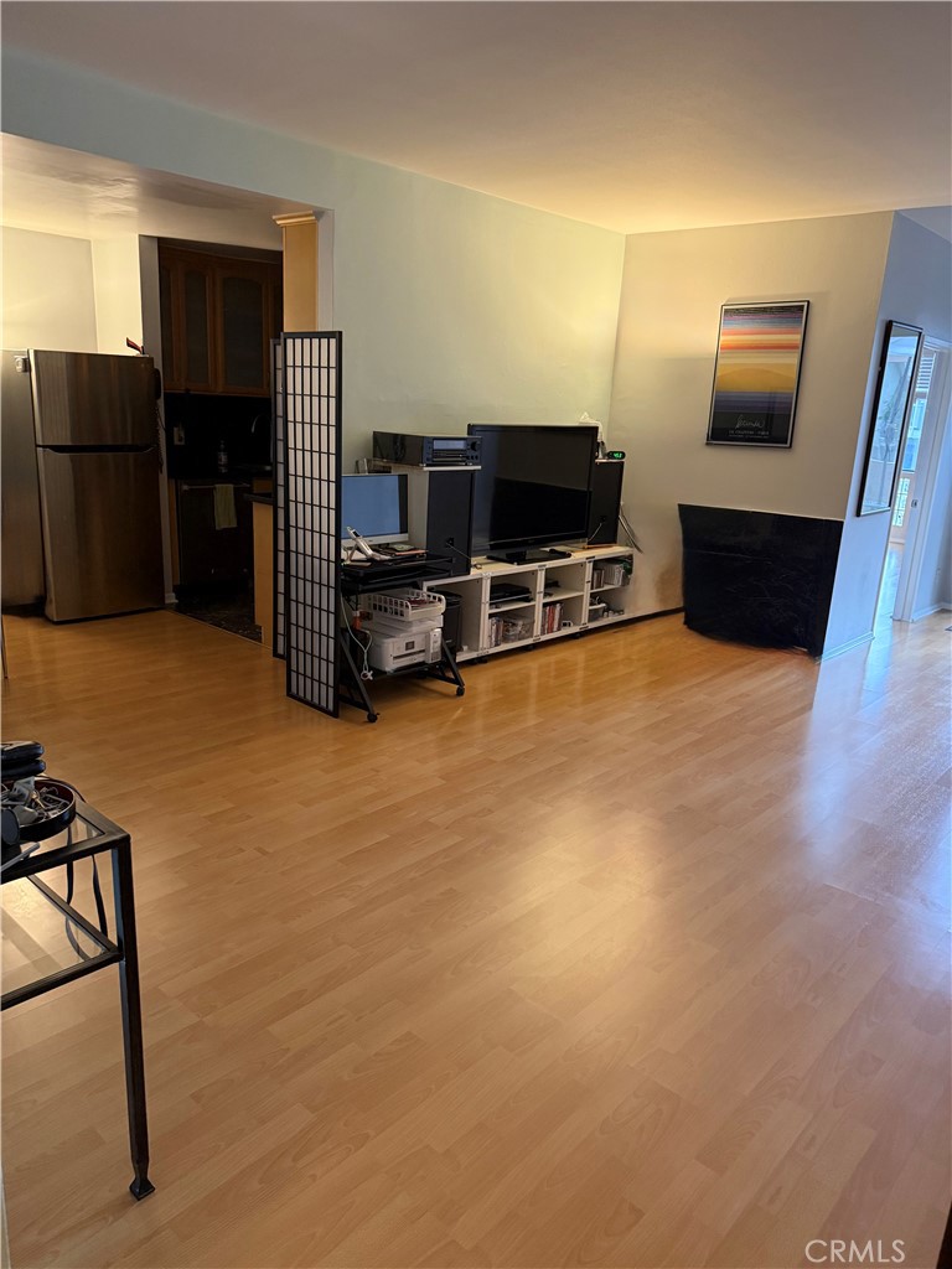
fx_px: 880
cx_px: 476
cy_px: 634
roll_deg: -3.6
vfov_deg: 71.6
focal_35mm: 24
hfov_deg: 56.8
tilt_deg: -14.9
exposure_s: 1/60
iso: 500
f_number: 1.78
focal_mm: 6.76
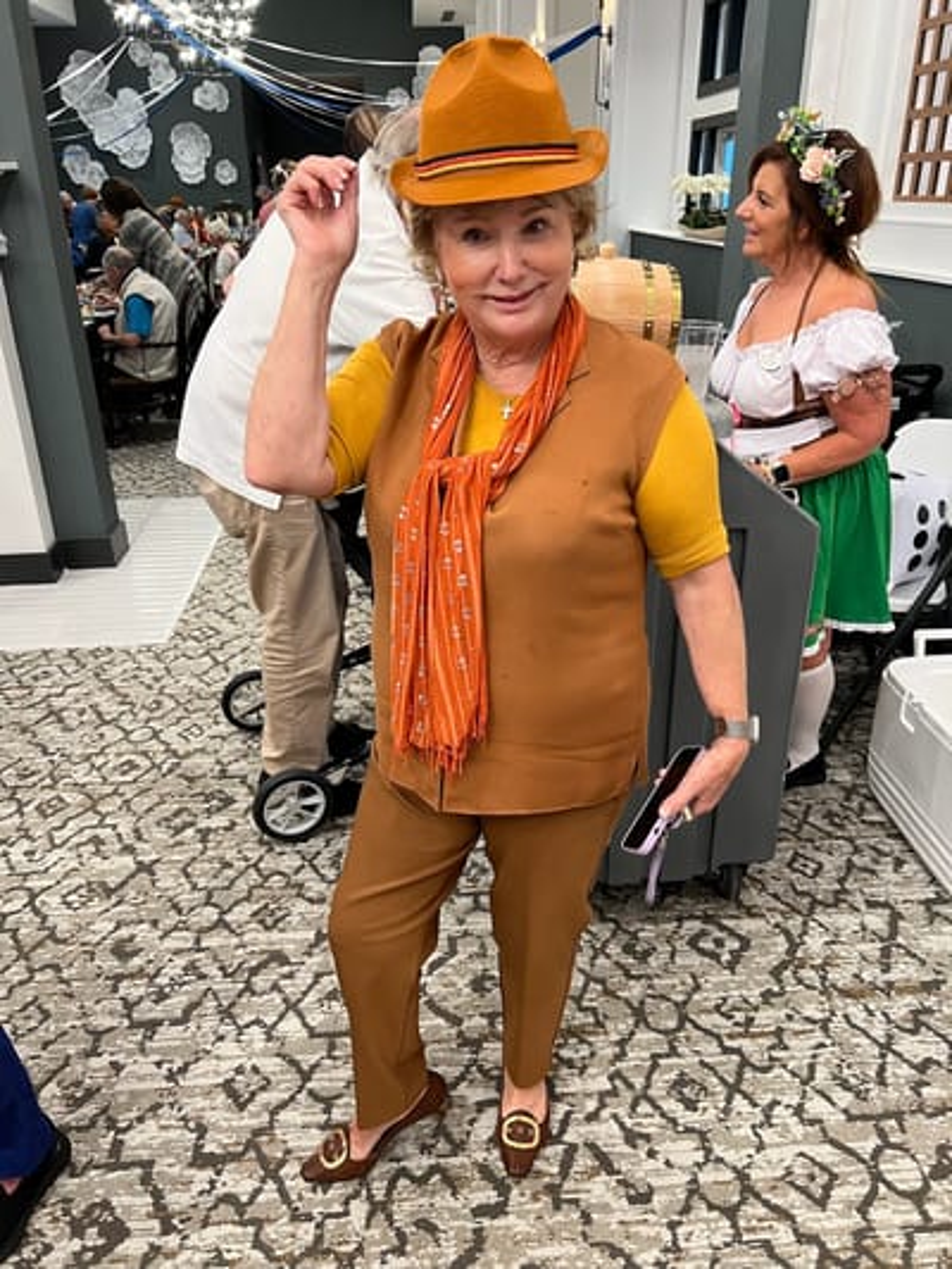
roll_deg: -0.1
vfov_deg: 67.3
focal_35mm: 26
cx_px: 476
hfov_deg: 53.1
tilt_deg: -24.6
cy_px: 634
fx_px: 953
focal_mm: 5.7
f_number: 1.5
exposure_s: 1/60
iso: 160
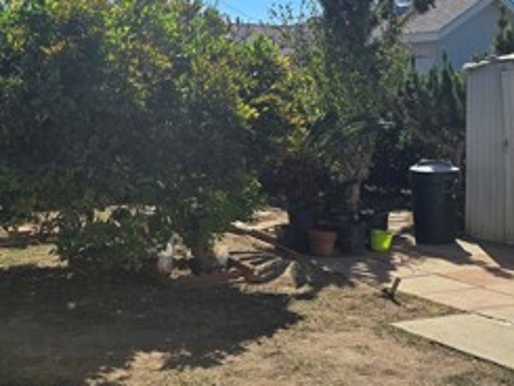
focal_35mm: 60
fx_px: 891
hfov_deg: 31.8
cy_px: 195
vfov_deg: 24.4
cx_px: 149
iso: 12
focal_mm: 6.3
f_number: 1.7
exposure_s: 1/957
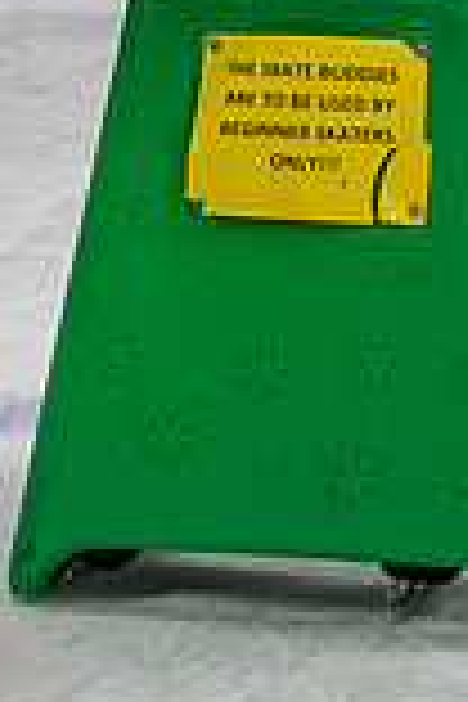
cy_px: -148
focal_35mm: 347
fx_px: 6766
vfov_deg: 5.9
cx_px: 447
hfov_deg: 4.0
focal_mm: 48
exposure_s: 1/500
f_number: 4
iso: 640
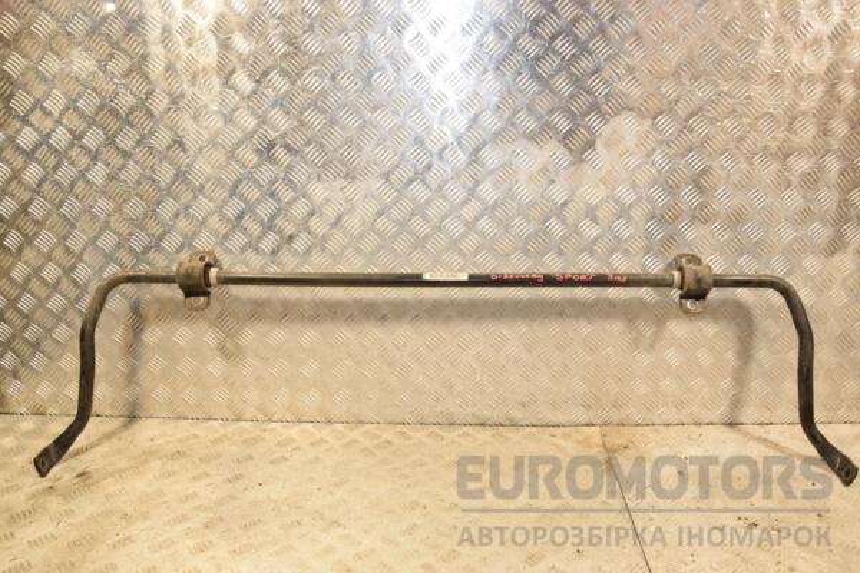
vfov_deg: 41.7
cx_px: 430
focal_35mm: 32
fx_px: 752
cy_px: 286
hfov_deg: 59.5
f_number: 6.3
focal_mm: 21
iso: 800
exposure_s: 1/200
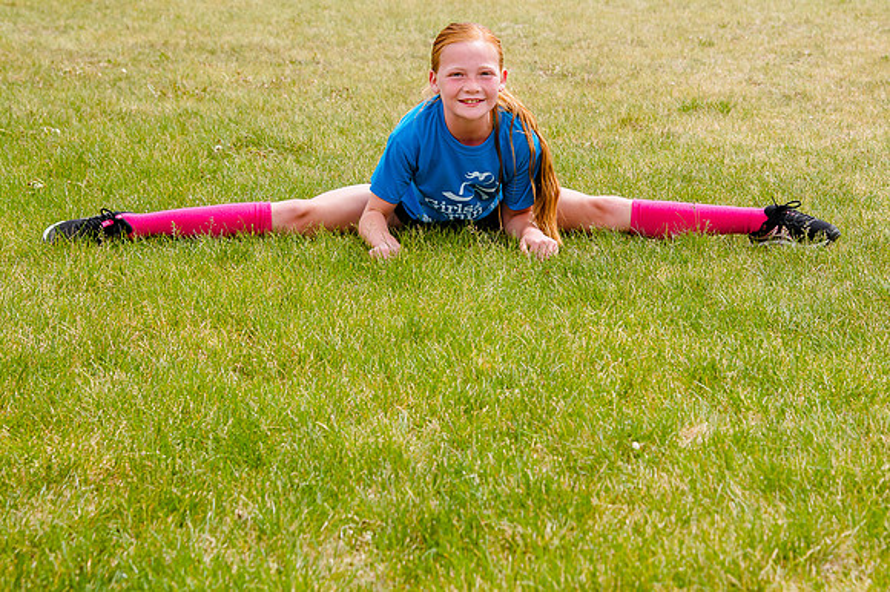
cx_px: 595
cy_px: 194
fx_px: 2258
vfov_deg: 14.9
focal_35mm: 91
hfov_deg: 22.2
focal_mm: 58
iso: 200
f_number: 6.3
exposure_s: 1/640
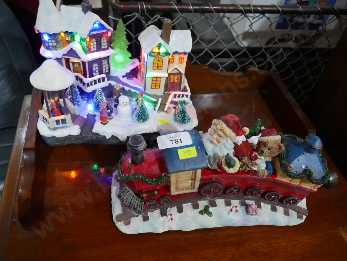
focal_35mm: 28
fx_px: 281
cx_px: 174
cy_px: 130
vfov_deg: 49.8
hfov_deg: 63.4
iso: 640
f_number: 3.5
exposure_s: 1/60
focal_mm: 14
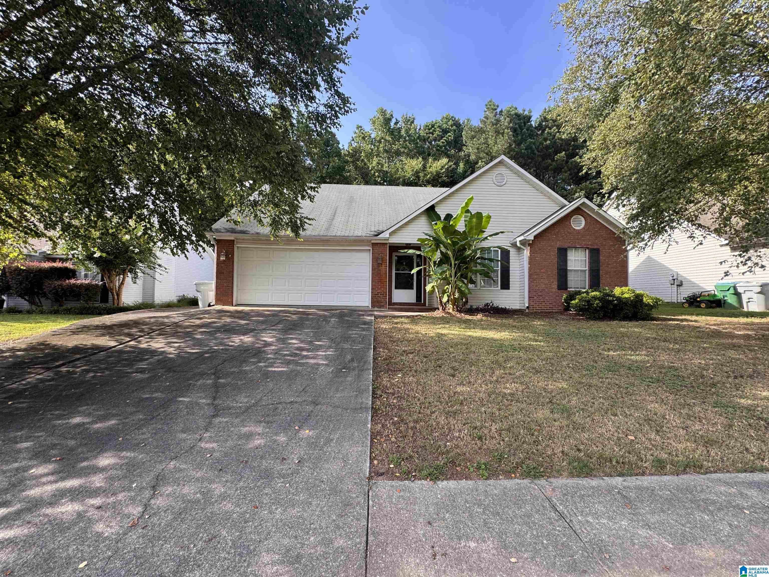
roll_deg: -0.6
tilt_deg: +1.7
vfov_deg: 85.7
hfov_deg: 102.1
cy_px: 288
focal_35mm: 14
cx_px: 384
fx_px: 311
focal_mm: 2.22
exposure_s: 1/232
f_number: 2.2
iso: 40
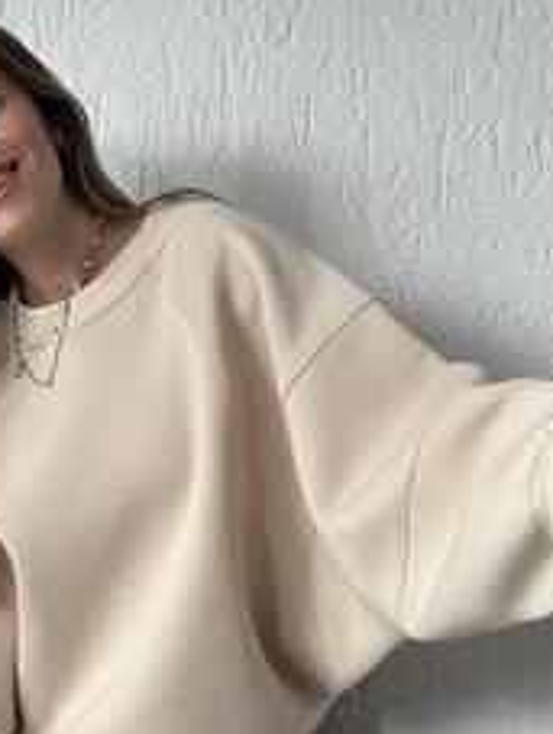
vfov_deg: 21.7
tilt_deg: +2.8
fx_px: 1912
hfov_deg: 16.4
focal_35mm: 90
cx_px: 162
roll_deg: +0.0
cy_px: 446
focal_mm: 6.86
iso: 100
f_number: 1.78
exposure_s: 1/121
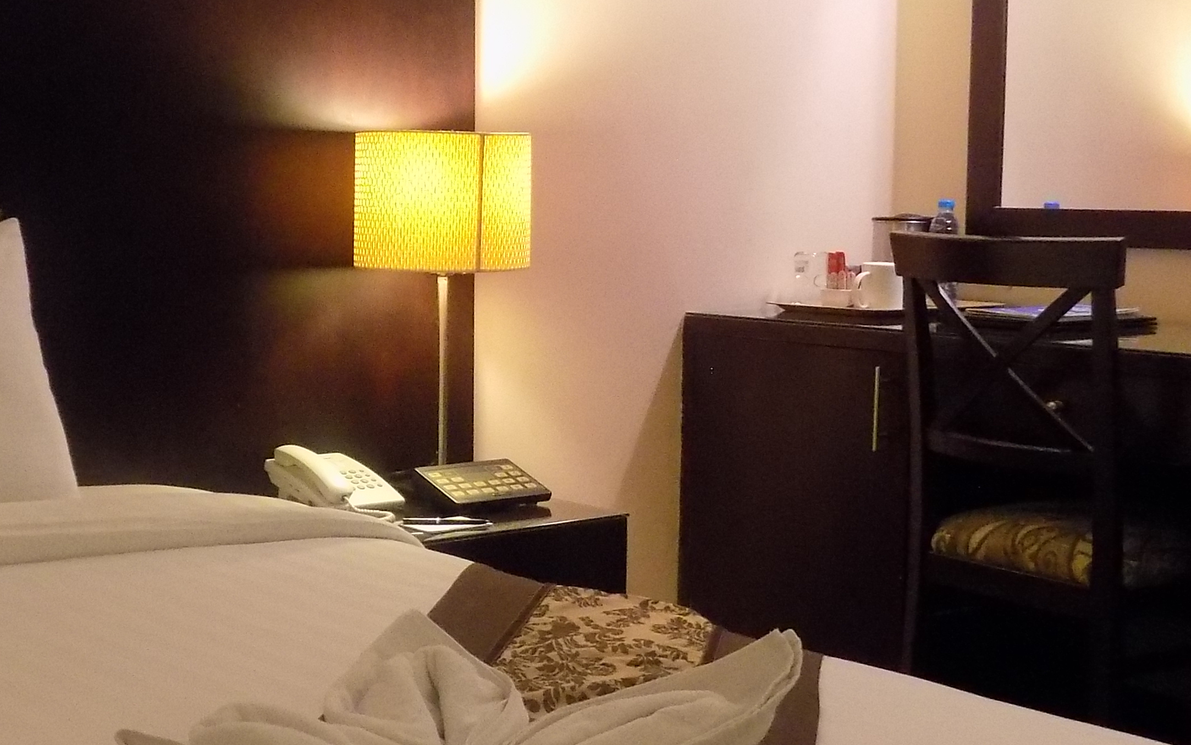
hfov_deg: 34.6
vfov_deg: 22.4
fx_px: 1883
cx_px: 345
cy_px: 387
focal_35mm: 58
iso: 400
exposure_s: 1/10
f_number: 3.1
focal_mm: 4
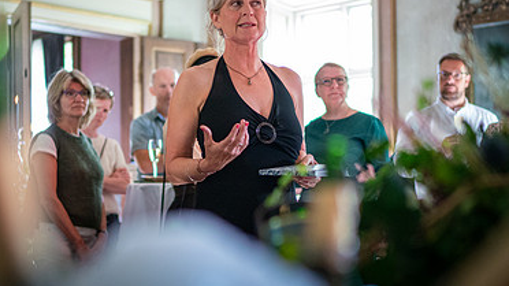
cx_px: 205
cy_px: 190
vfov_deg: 18.8
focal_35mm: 64
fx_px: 864
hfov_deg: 32.7
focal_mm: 35
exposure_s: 1/640
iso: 3200
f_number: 1.4
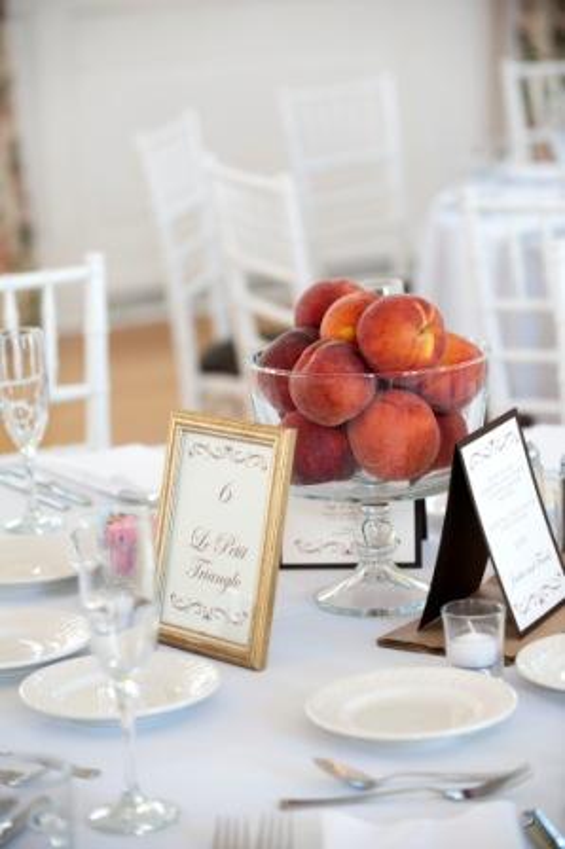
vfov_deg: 20.0
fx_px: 2405
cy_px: 424
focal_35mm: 102
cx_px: 282
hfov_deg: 13.4
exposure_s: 1/60
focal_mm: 102
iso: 1000
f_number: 4.5
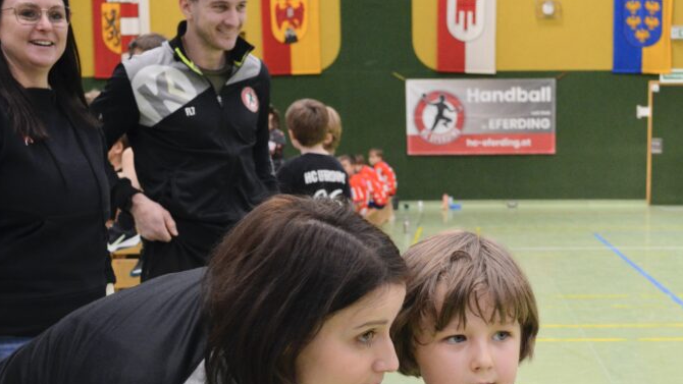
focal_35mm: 48
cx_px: 399
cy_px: 280
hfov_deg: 42.7
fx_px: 869
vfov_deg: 24.7
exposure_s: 1/250
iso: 1600
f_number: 3.8
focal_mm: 20
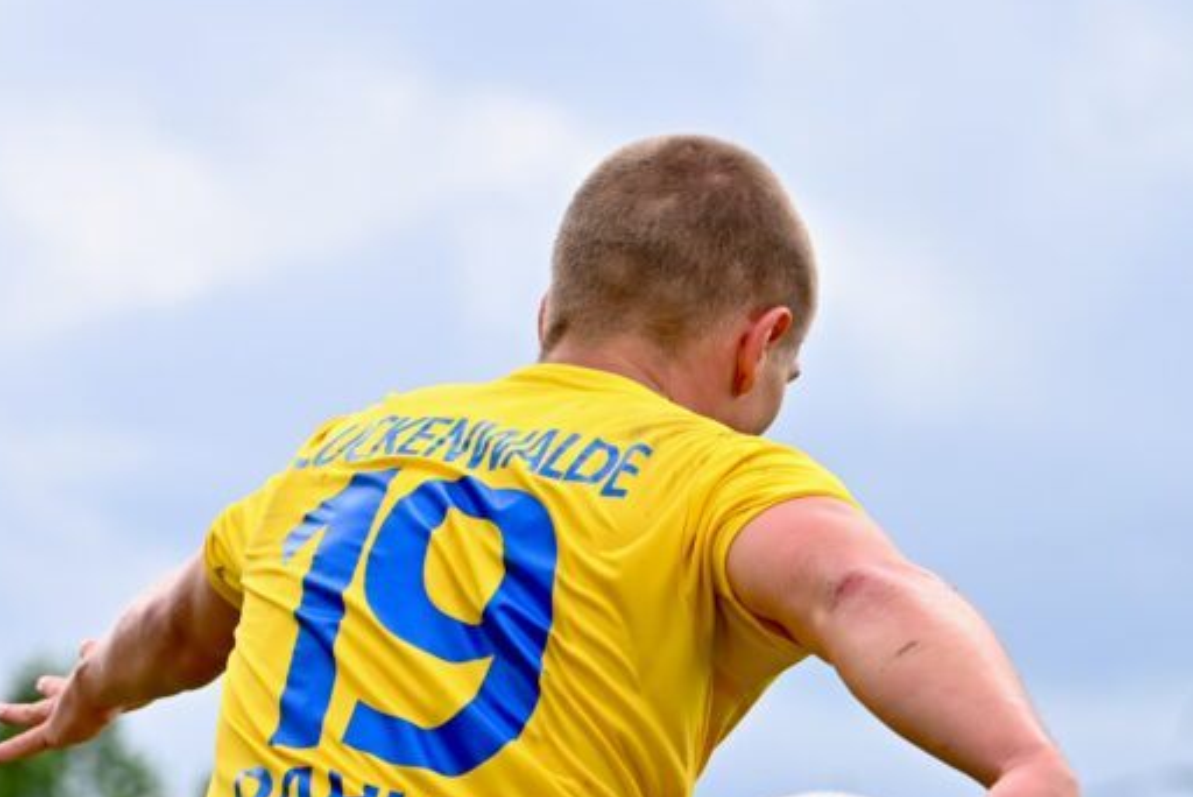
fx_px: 9284
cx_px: 809
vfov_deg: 4.9
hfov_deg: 7.3
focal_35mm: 280
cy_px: 633
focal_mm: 140
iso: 1250
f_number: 5
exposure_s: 1/1600
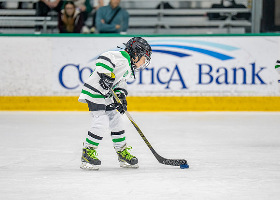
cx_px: 128
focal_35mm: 243
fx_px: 1930
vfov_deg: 5.9
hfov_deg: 8.3
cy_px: 97
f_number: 2.8
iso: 1000
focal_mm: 185
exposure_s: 1/1250
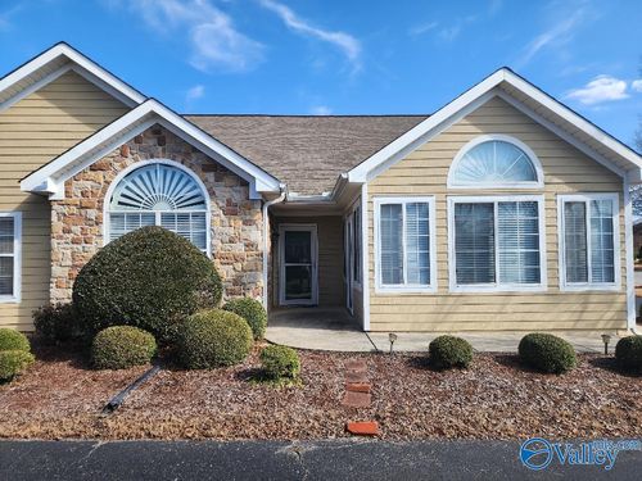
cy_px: 240
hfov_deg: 73.9
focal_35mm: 23
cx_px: 321
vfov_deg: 58.9
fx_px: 427
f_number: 1.8
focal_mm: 6.4
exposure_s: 1/684
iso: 12
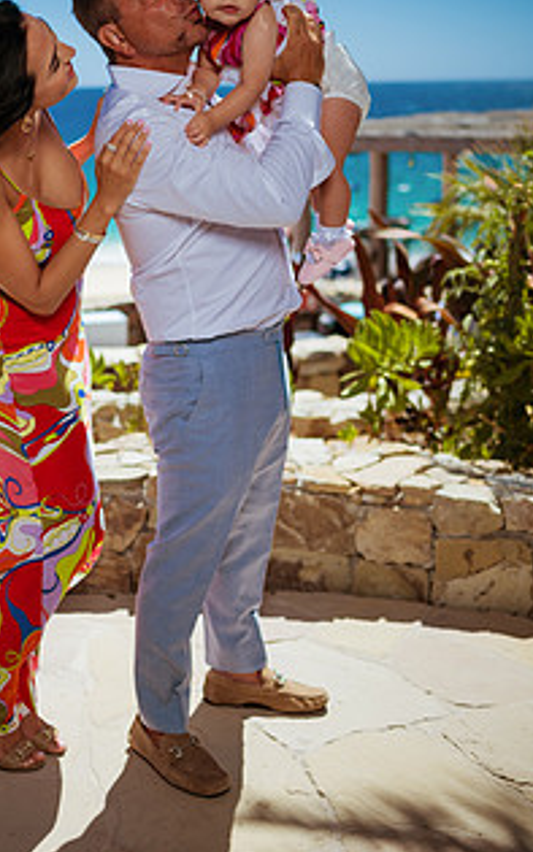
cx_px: 162
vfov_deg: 39.4
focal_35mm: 51
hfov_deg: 25.2
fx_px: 1185
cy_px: 338
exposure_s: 1/6400
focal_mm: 35
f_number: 1.8
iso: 64
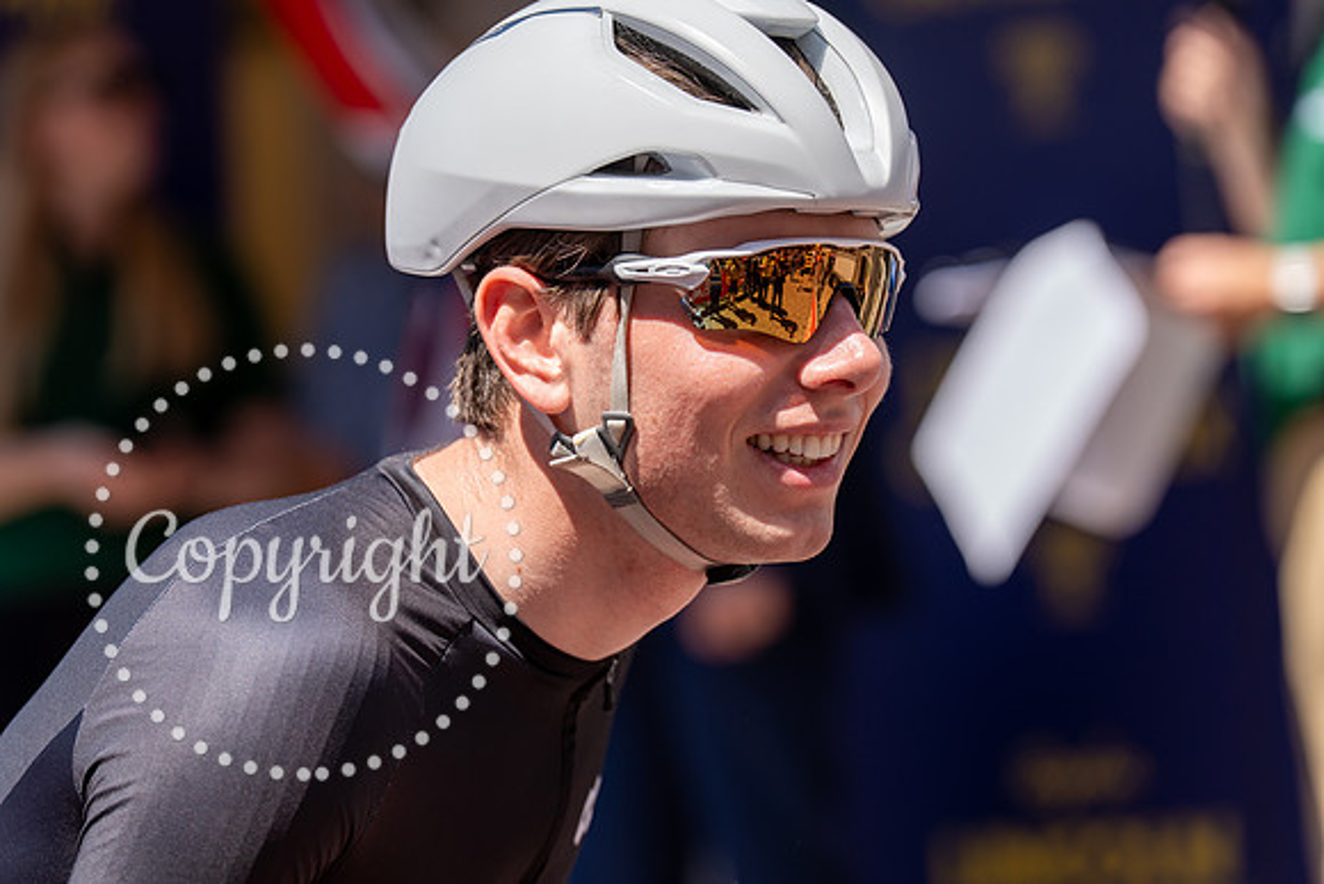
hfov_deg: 11.7
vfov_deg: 7.9
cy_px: 442
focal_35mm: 175
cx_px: 662
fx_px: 6437
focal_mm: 175
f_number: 4
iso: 125
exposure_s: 1/1000
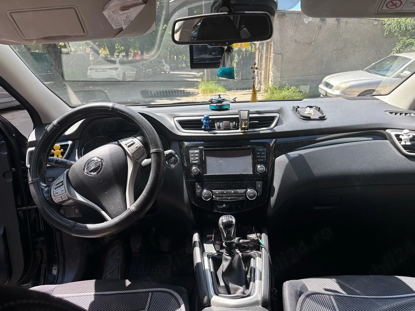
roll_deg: -0.8
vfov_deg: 53.1
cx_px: 208
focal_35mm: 26
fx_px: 312
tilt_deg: -17.2
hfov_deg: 67.3
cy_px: 156
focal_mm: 5.96
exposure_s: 1/425
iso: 50
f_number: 1.6
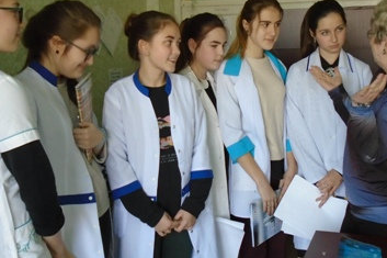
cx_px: 215
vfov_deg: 29.2
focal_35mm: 46
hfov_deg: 42.7
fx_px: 494
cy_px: 111
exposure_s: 1/30
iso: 250
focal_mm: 4.6
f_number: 3.2
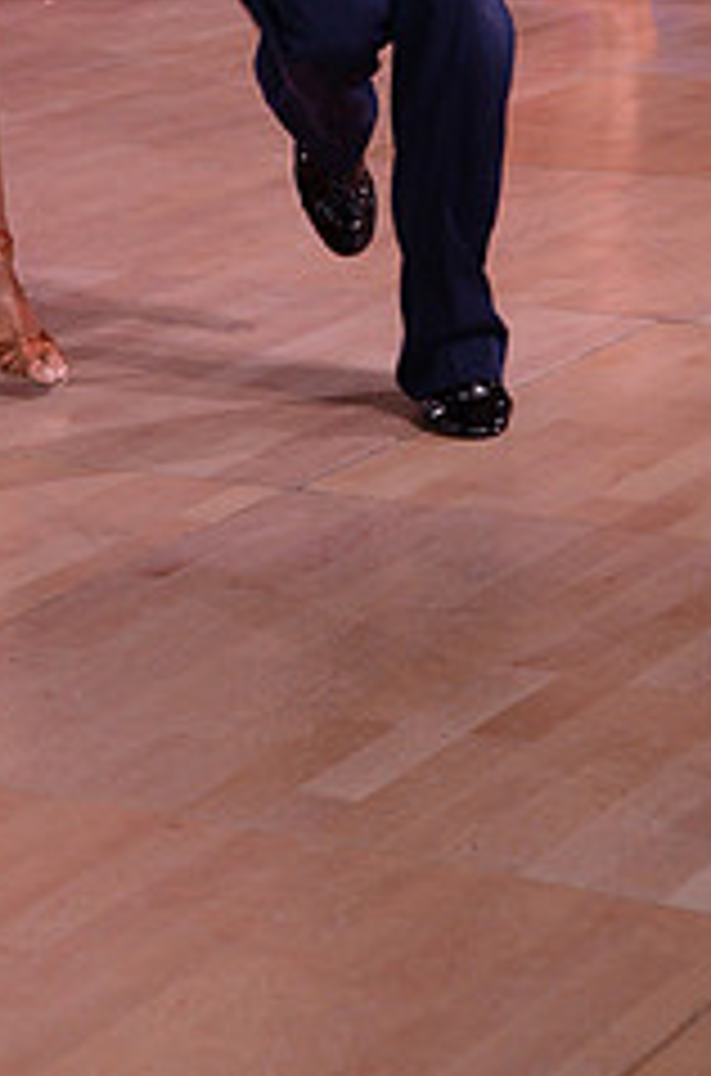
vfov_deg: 14.1
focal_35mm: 141
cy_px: -216
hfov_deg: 9.6
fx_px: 4201
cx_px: 83
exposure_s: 1/250
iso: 2000
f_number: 5.6
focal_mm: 58
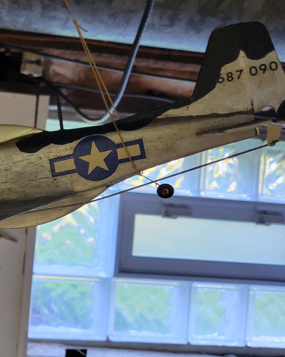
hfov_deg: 25.6
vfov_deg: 35.9
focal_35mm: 52
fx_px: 548
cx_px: -72
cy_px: 204
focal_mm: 5.4
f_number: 1.8
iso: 250
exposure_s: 1/40
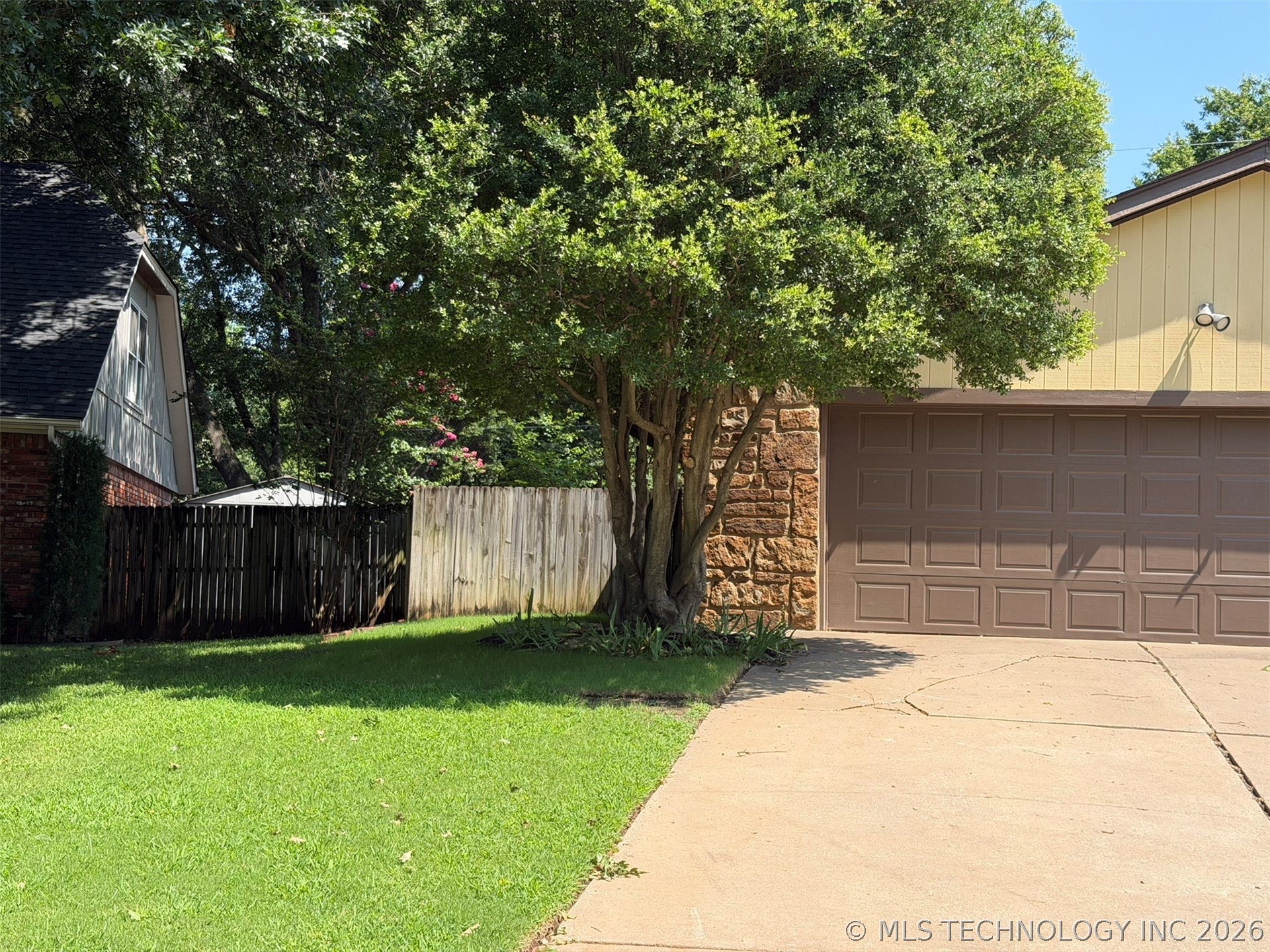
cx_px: 635
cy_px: 476
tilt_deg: +5.0
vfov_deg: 30.3
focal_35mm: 48
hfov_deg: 39.7
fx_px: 1761
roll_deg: -0.7
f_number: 1.78
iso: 80
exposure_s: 1/1838
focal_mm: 6.76
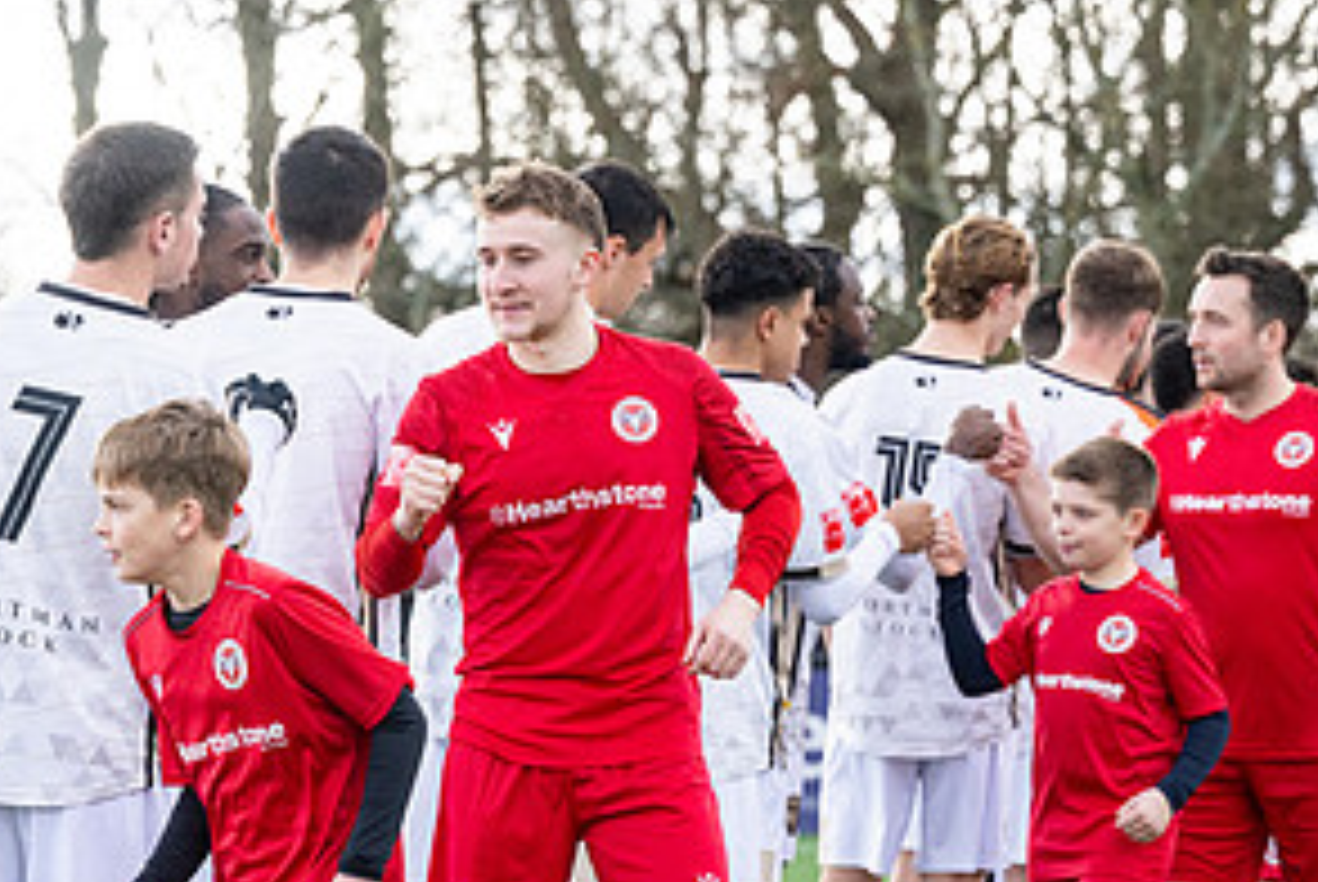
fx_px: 6816
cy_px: 829
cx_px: 262
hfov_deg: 11.0
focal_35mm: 186
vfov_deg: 7.4
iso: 800
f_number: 4
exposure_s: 1/1600
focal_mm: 92
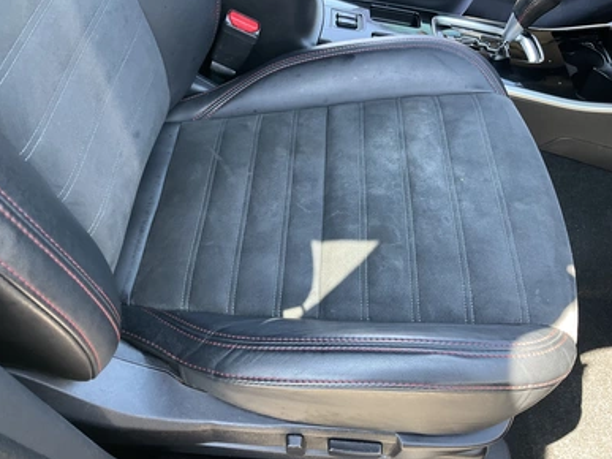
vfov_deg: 46.8
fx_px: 530
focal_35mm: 30
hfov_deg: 60.0
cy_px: 225
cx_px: 300
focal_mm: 3
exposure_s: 1/75
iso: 64
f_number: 1.8
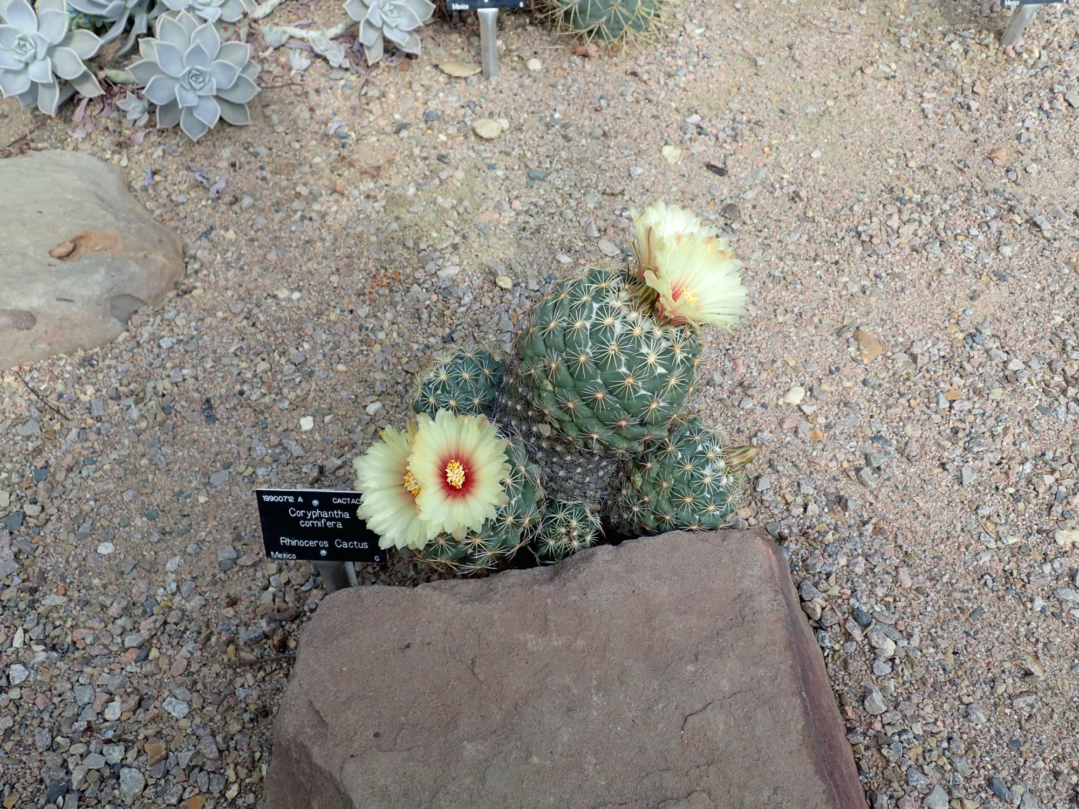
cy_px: 404
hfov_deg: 60.0
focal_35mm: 30
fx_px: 935
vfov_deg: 46.8
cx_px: 540
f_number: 3.2
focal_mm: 5.5
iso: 100
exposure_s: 1/250
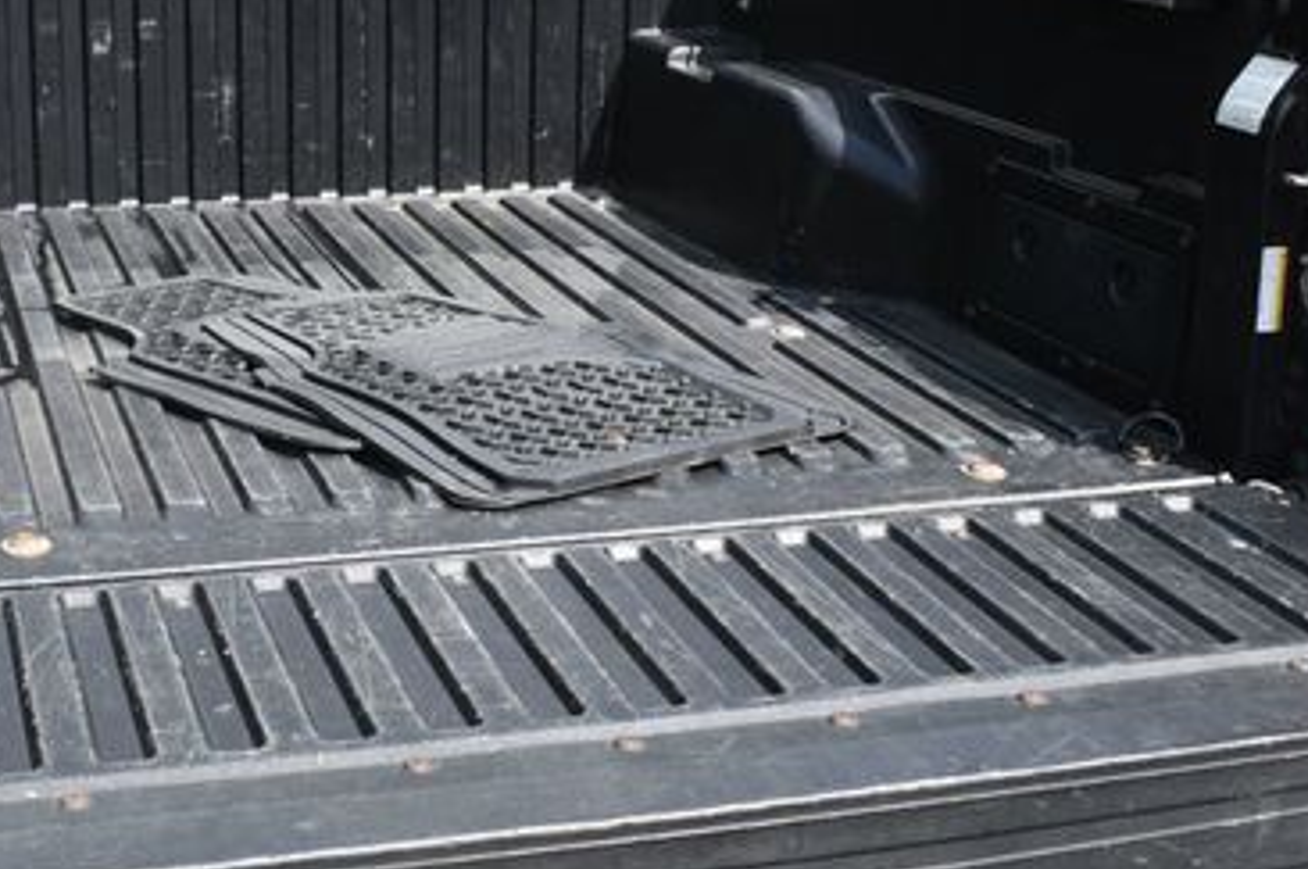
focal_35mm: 63
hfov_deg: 31.8
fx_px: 2286
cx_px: 490
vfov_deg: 21.5
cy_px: 329
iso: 180
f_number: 8
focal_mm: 24
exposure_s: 1/250
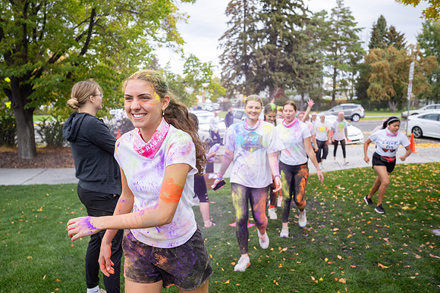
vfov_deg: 43.6
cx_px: 220
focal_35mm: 30
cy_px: 146
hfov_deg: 61.9
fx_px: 367
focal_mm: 30
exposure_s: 1/500
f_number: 4
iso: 500
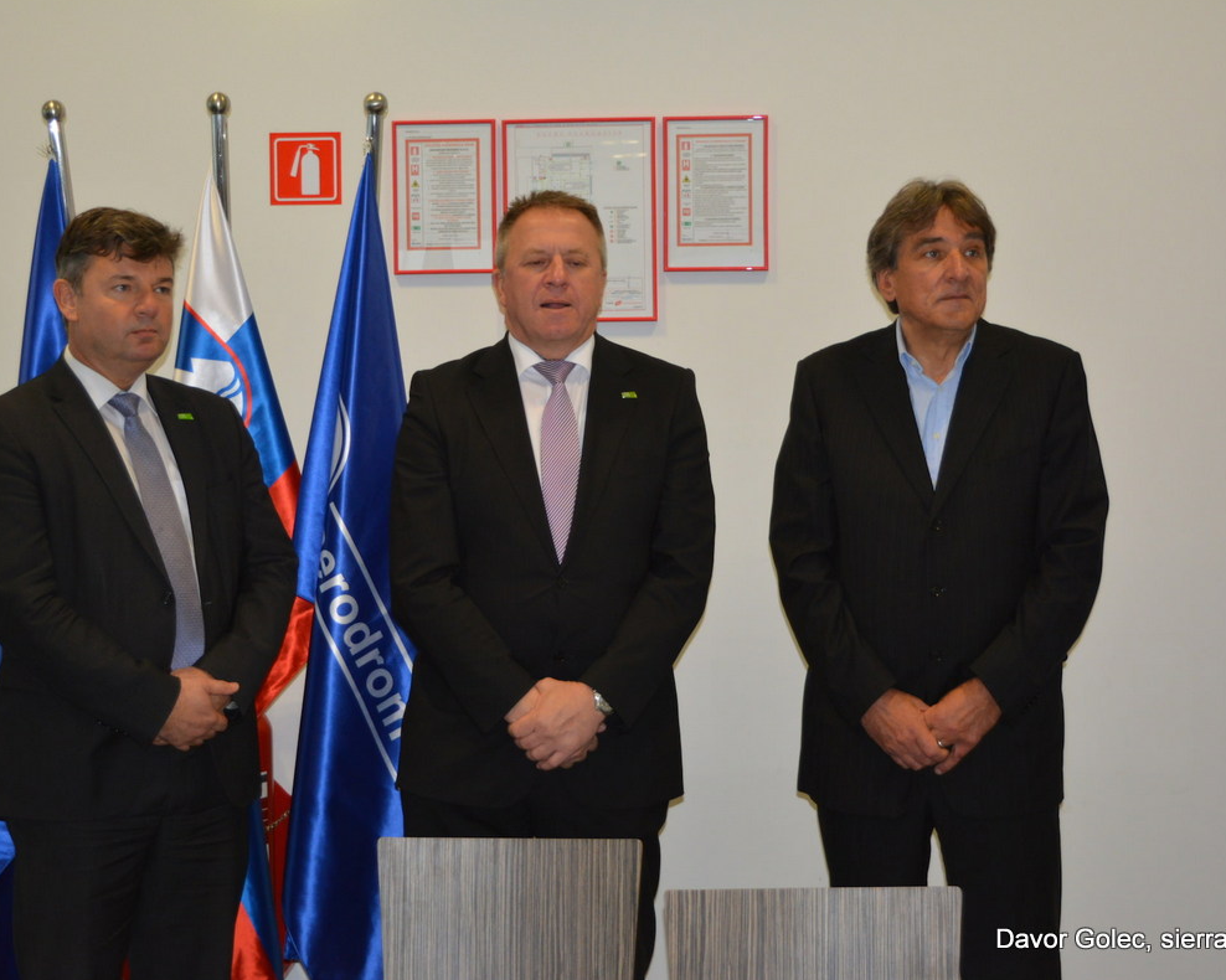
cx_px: 579
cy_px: 488
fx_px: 2358
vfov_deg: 23.5
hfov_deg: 29.1
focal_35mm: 65
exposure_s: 1/60
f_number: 4.8
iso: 800
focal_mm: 38
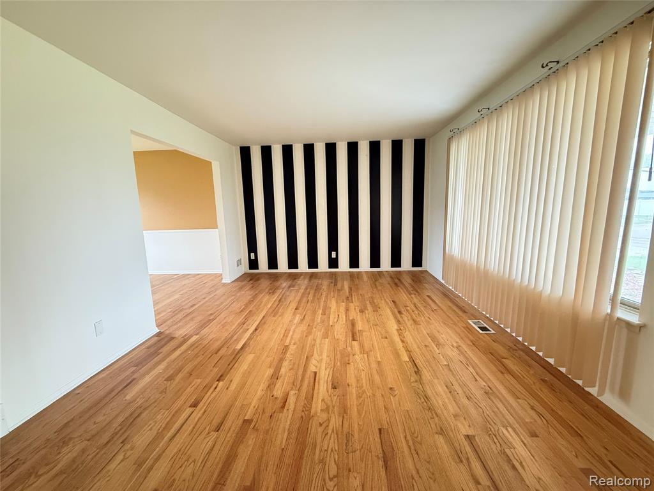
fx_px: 265
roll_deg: +1.7
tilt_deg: -8.0
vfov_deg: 85.7
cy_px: 246
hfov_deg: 102.1
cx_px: 327
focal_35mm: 14
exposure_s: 1/60
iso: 500
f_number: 2.2
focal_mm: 2.22
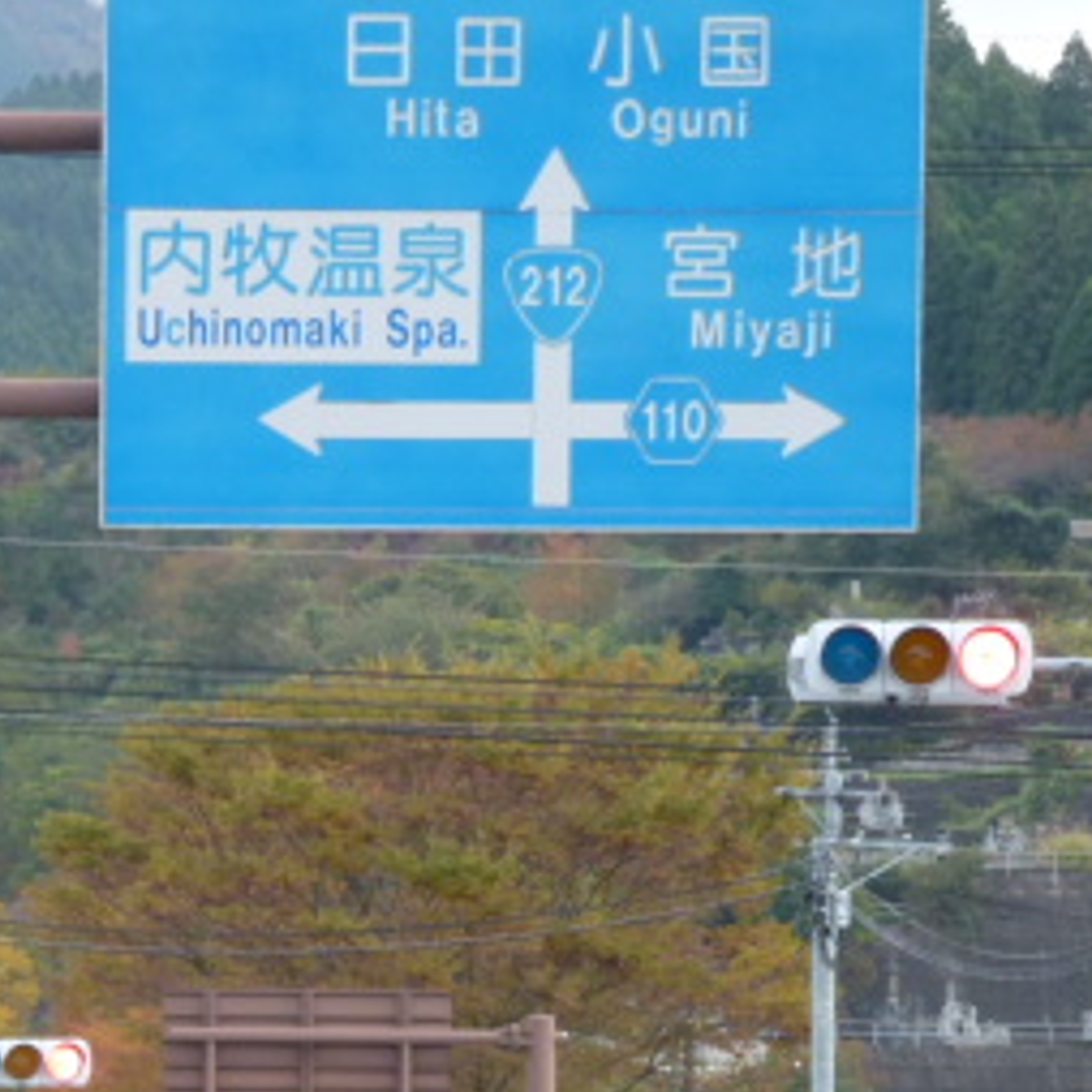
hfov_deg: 6.9
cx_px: 107
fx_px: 8994
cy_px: 890
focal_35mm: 252
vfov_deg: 6.9
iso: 160
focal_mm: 20.2
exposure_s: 1/80
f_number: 5.1
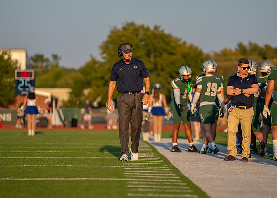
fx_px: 1707
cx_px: 142
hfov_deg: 9.3
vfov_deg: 6.6
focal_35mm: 217
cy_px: 96
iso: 125
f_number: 2.8
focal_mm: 200
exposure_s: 1/1250
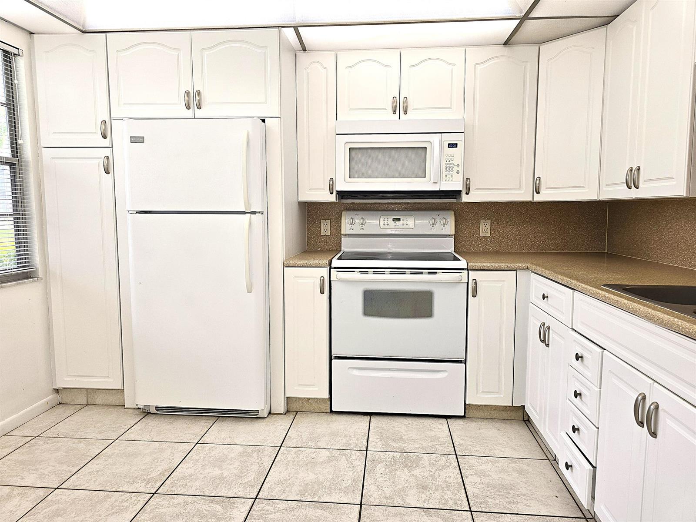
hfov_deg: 73.9
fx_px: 462
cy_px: 261
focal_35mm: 23
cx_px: 348
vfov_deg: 58.9
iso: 25
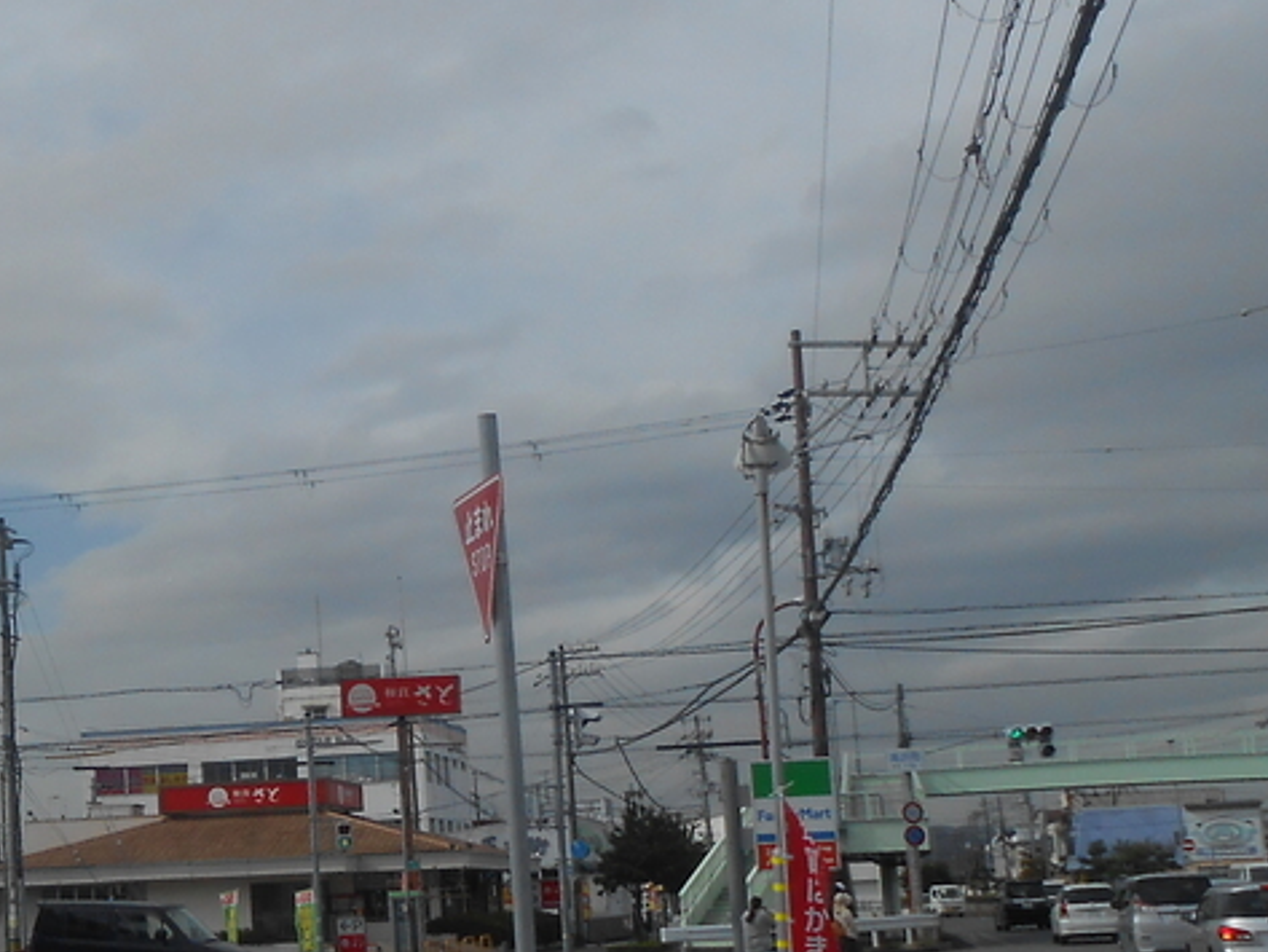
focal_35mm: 66
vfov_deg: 22.3
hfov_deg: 27.7
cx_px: 5
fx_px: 2418
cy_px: 488
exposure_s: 1/250
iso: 100
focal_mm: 4.6
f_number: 11.5
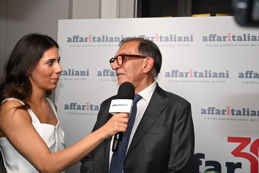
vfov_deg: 30.5
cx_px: 130
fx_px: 317
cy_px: 86
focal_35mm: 44
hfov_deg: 44.5
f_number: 5.3
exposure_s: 1/125
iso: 500
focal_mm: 44
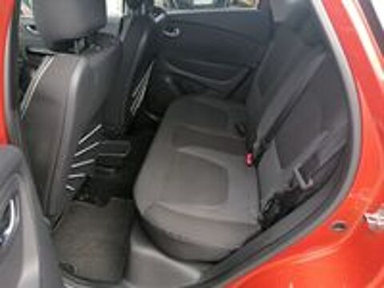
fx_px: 300
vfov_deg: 51.4
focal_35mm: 27
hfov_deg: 65.3
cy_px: 144
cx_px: 192
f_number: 1.8
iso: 50
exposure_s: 1/100
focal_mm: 4.75
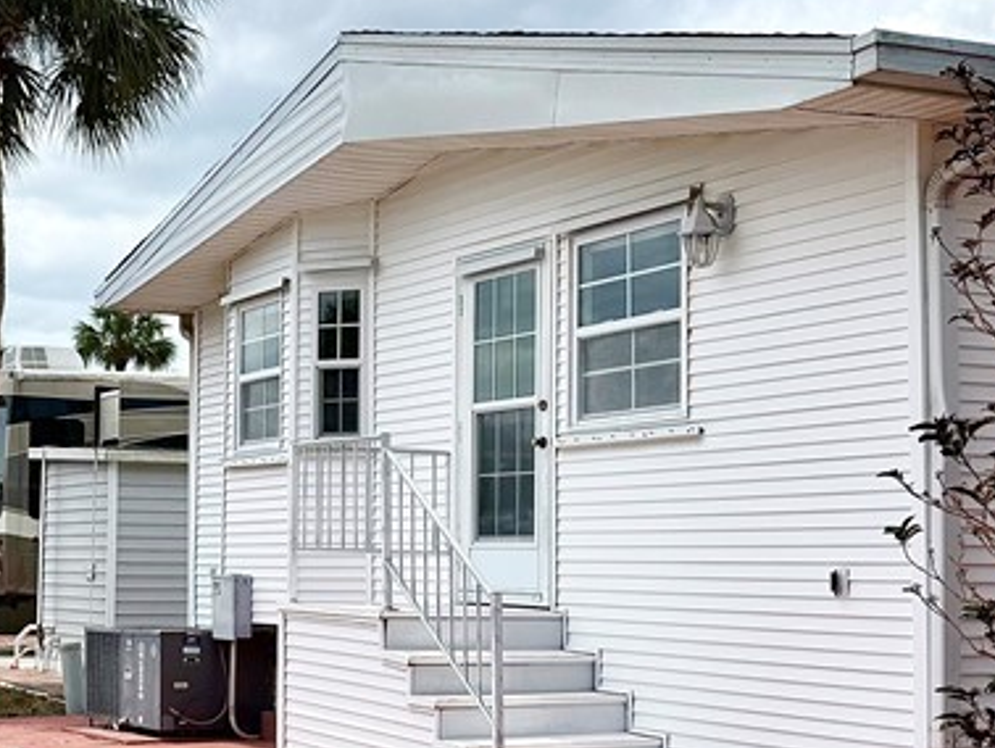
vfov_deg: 22.6
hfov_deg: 28.7
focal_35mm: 65
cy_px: 450
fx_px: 1870
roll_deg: -1.0
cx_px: 108
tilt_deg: +3.1
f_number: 1.78
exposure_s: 1/10309
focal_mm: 6.76
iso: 80
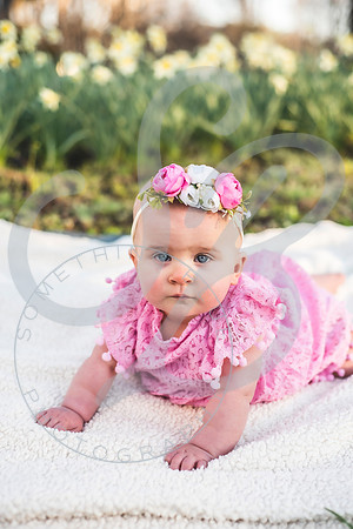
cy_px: 264
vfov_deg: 39.6
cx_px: 176
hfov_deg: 27.0
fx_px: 735
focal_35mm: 50
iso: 100
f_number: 2.8
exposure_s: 1/320
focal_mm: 50
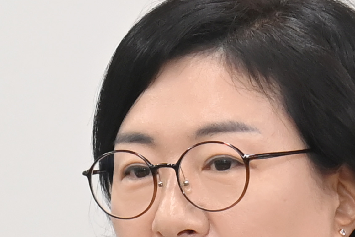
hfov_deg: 3.5
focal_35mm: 590
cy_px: 438
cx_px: 265
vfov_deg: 2.3
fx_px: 5818
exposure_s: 1/250
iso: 3200
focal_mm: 120
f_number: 6.3
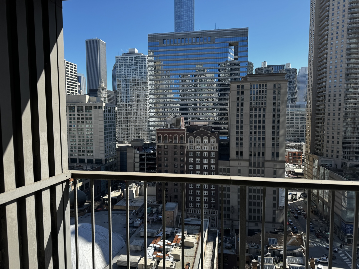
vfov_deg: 56.8
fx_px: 249
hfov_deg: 71.6
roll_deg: -0.8
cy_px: 134
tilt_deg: -5.0
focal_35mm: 24
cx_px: 180
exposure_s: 1/2174
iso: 80
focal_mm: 6.76
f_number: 1.78
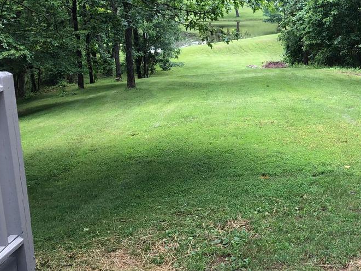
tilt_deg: -11.4
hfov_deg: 29.8
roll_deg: +2.7
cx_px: 350
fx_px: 636
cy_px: 115
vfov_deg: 24.0
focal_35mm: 61
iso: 20
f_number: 1.8
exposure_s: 1/131
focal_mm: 3.99
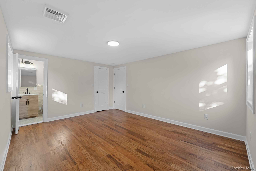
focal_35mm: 14
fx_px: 100
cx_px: 128
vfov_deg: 81.2
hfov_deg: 104.3
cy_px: 86
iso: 400
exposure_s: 1/4
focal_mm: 14
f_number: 10
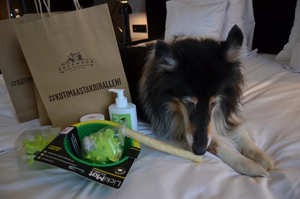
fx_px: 225
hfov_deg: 67.4
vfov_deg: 47.9
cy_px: 100
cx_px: 150
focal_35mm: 27
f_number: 3.5
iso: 1100
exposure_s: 1/60
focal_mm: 18
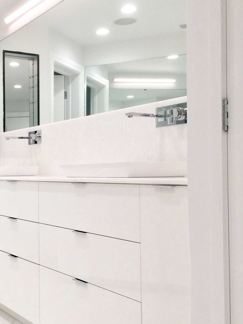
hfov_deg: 28.3
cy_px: 170
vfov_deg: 38.2
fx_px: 468
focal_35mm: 50
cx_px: 39
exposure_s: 1/60
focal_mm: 4.15
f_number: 2.2
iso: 40
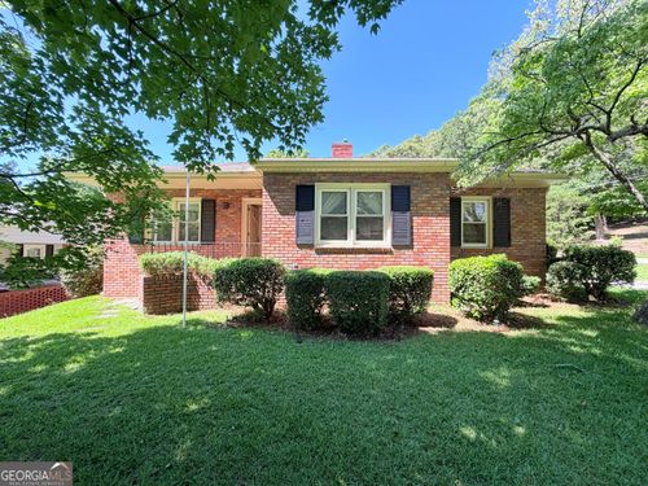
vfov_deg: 85.7
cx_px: 324
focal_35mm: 14
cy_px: 243
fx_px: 262
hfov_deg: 102.1
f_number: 2.2
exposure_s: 1/289
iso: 50
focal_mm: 2.22
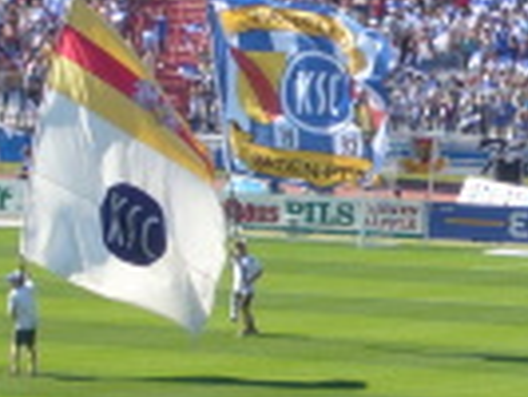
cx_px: 595
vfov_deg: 3.8
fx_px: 6030
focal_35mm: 395
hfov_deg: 5.0
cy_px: 125
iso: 80
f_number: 5
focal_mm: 17.4
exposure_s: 1/200
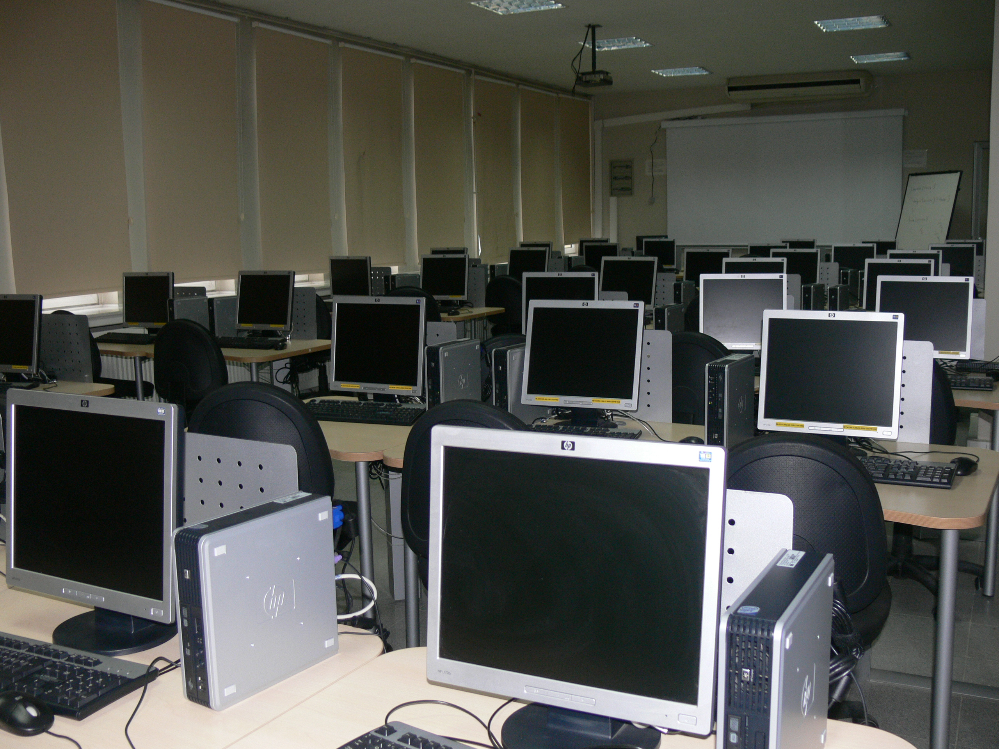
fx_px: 1010
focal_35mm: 35
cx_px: 500
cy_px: 374
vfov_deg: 40.7
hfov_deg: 52.6
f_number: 2.8
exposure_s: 1/30
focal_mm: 7.4
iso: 100
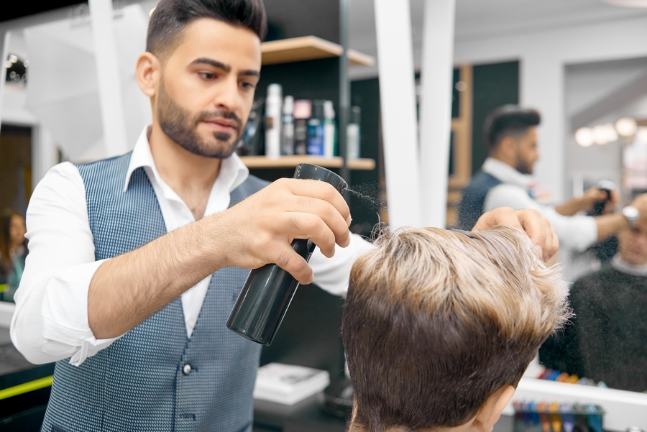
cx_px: 324
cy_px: 216
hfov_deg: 54.4
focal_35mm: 35
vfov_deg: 37.9
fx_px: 629
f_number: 3.5
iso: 800
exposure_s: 1/250
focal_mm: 35
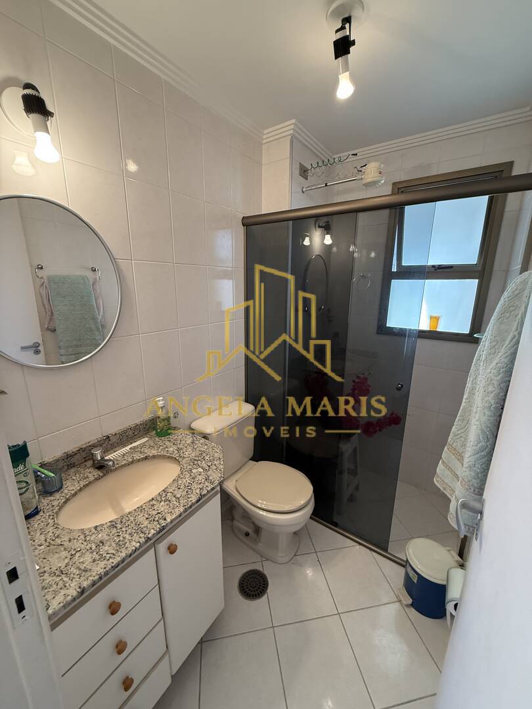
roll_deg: +0.0
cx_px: 266
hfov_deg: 85.7
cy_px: 354
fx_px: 287
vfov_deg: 102.1
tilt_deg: -12.7
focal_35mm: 14
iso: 320
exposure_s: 1/120
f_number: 2.2
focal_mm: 2.22
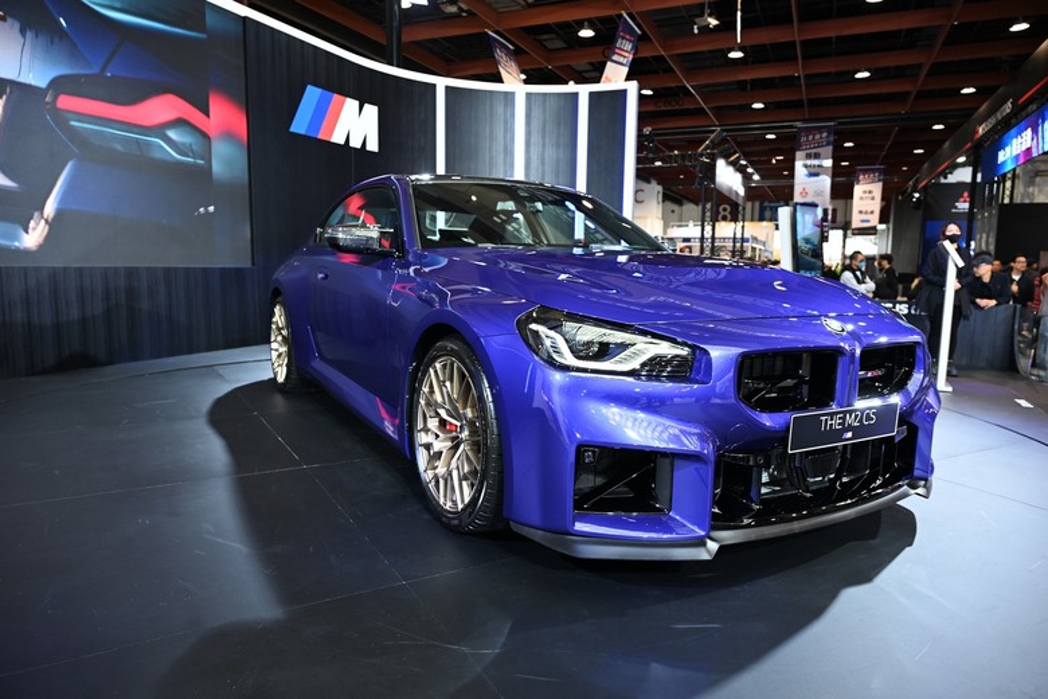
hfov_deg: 73.7
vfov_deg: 53.1
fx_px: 699
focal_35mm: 24
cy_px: 350
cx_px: 524
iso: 900
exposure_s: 1/60
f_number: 4
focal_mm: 24
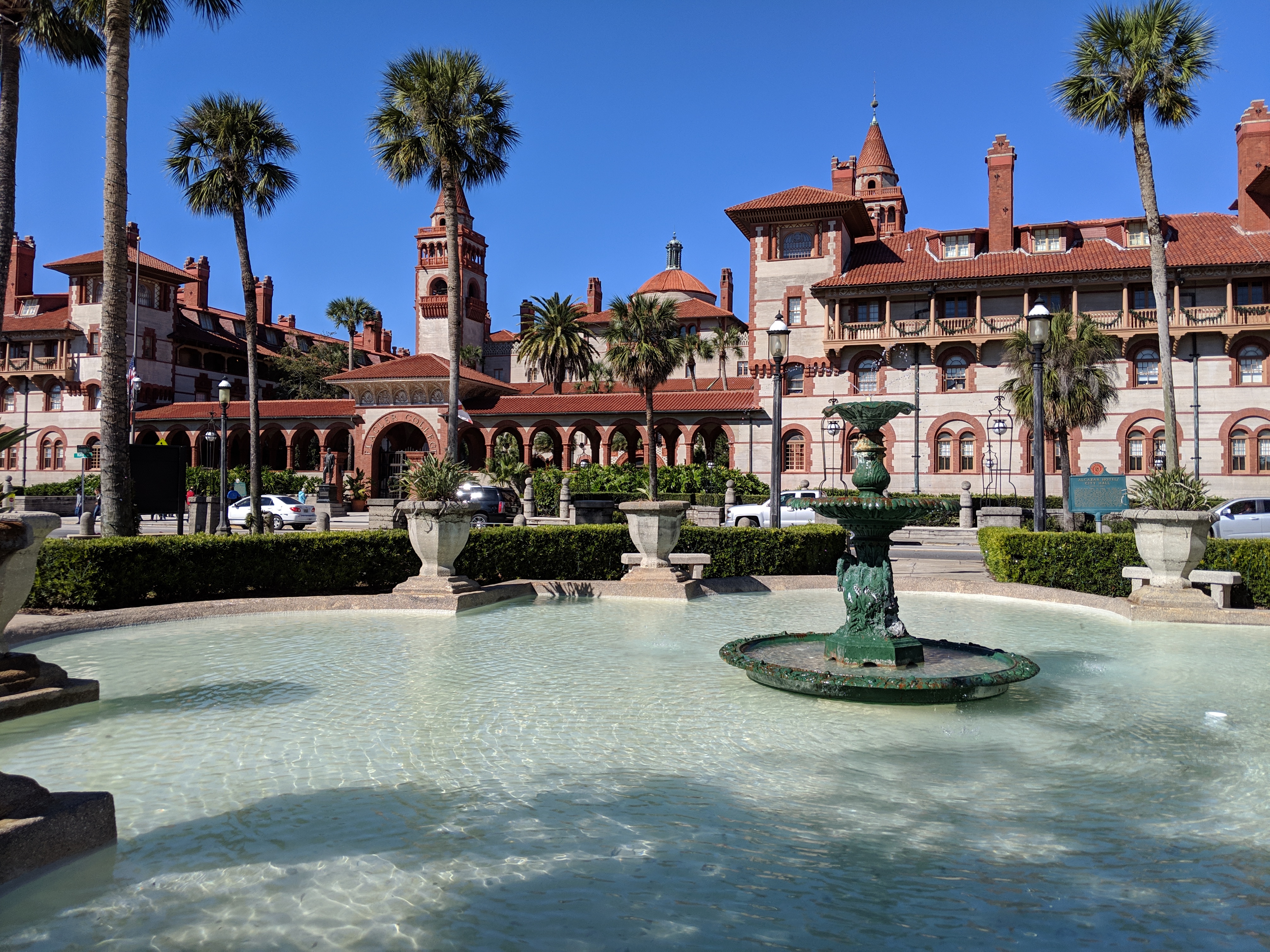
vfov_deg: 51.4
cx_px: 635
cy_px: 476
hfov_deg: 65.3
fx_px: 991
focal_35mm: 27
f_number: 1.8
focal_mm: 4.44
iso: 57
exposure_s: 1/3356
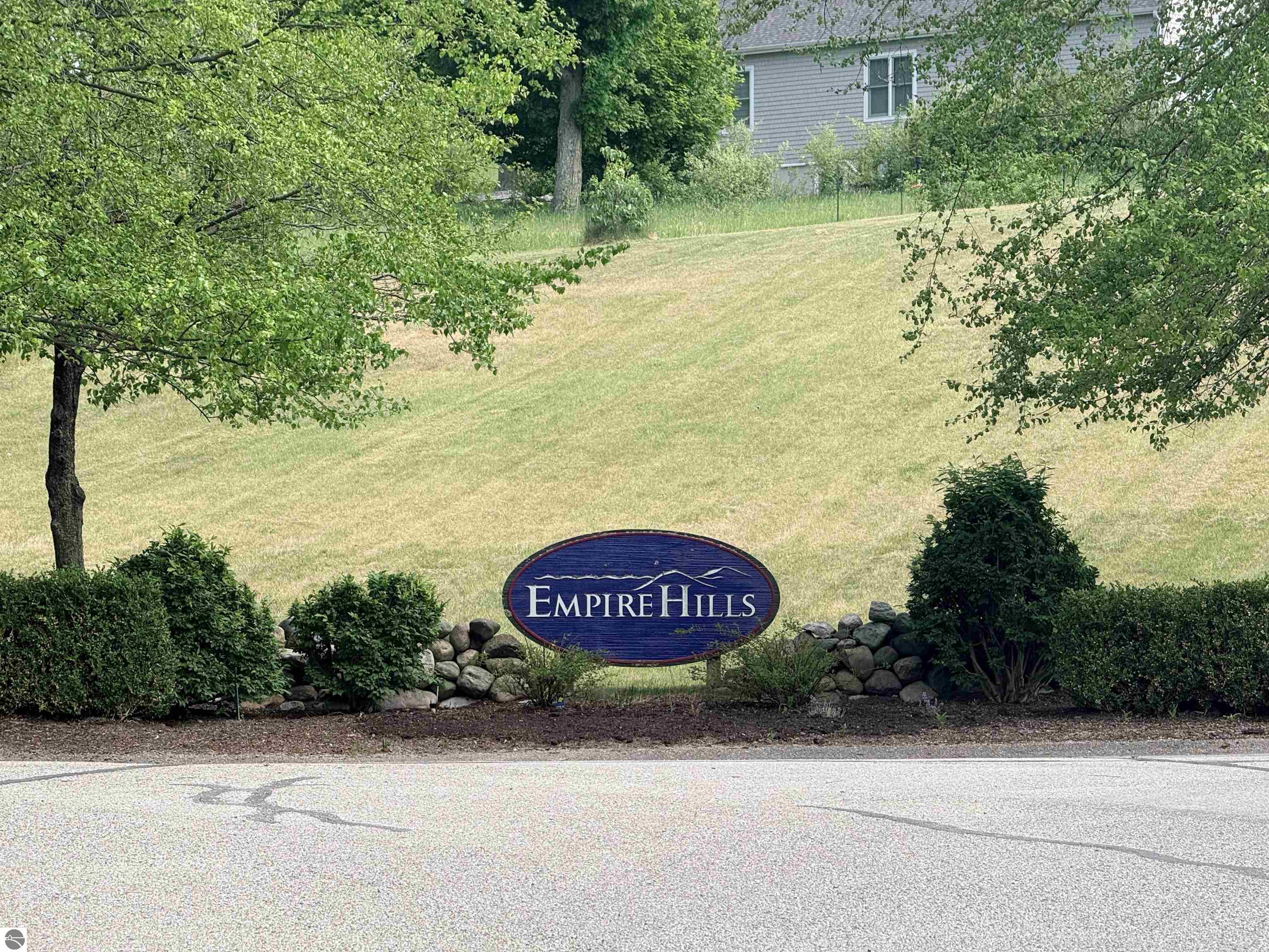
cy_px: 476
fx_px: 4399
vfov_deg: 12.3
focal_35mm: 120
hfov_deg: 16.4
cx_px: 634
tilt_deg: +2.8
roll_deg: +0.1
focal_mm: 15.66
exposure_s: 1/674
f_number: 2.8
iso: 64
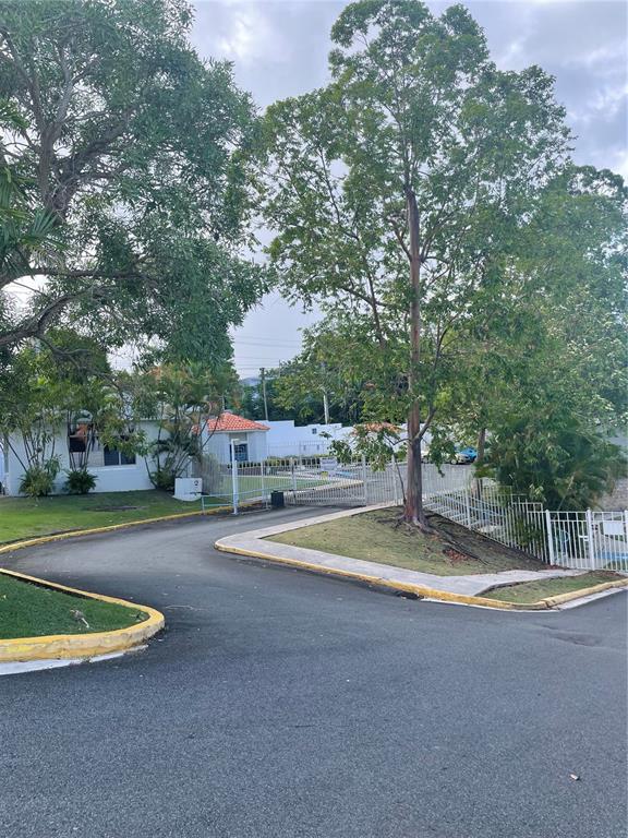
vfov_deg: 67.3
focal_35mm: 26
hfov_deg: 53.1
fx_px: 629
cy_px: 419
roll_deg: +2.0
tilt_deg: +4.0
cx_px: 314
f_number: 1.6
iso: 32
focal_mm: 4.2
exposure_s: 1/686
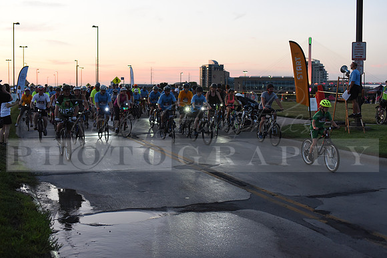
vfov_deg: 27.0
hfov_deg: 39.6
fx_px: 538
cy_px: 129
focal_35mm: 50
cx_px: 194
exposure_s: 1/400
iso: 2500
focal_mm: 50
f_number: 2.8
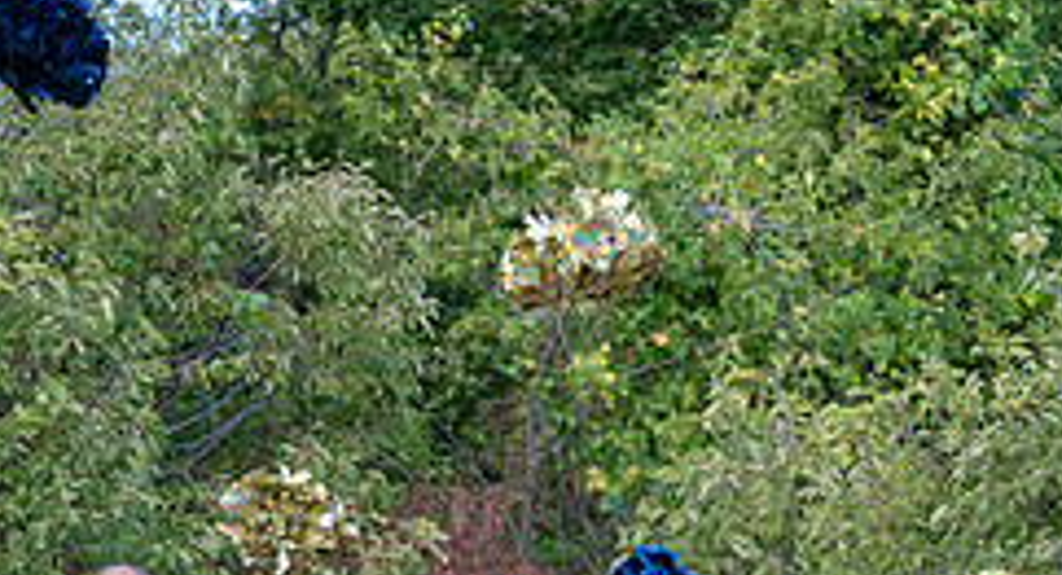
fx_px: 4996
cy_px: 778
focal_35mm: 179
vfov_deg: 6.5
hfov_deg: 12.0
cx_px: 6
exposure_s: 1/1250
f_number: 3.2
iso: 400
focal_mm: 70
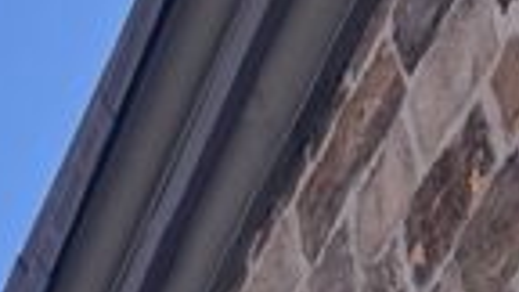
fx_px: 2780
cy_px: 1633
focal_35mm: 202
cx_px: -688
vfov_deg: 4.7
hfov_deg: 9.6
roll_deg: +0.2
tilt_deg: +19.0
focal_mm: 5.7
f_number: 1.5
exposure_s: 1/1751
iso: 50
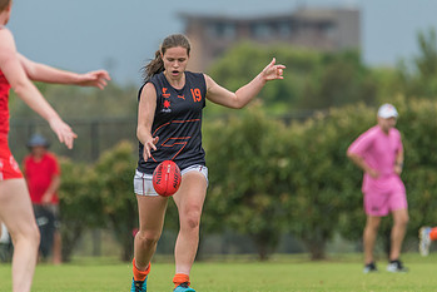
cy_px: 132
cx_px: 200
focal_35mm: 998
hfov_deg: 2.1
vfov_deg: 1.4
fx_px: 12119
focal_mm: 600
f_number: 6.3
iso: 720
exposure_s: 1/1250
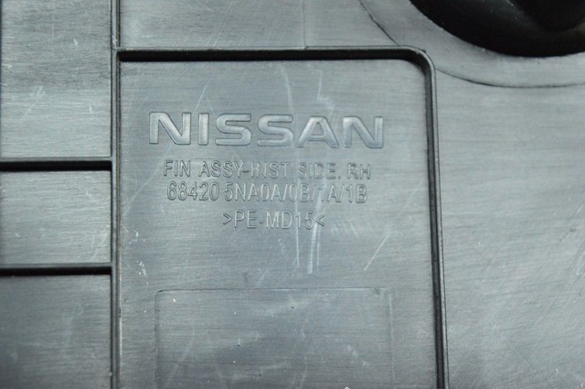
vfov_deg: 16.5
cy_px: 194
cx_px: 292
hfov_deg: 24.6
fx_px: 1339
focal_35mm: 82
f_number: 6.3
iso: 6400
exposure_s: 1/125
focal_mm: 55
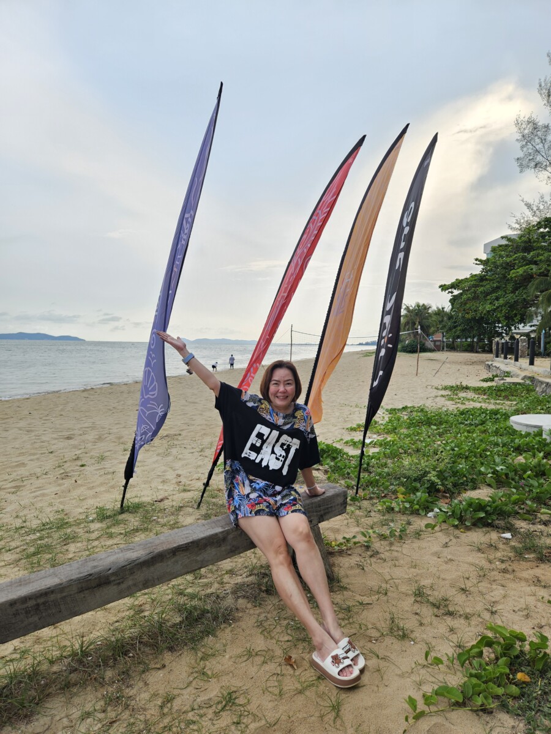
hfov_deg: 58.9
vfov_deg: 73.9
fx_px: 488
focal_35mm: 23
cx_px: 276
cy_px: 367
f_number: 1.8
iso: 25
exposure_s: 1/671
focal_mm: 5.4
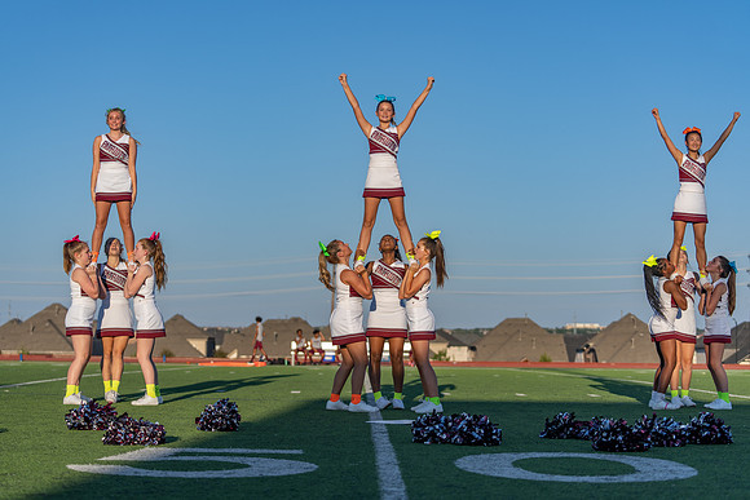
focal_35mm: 70
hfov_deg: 28.8
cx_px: 375
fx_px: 1459
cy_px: 250
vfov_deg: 19.5
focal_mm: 70
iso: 100
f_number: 2.8
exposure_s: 1/2000
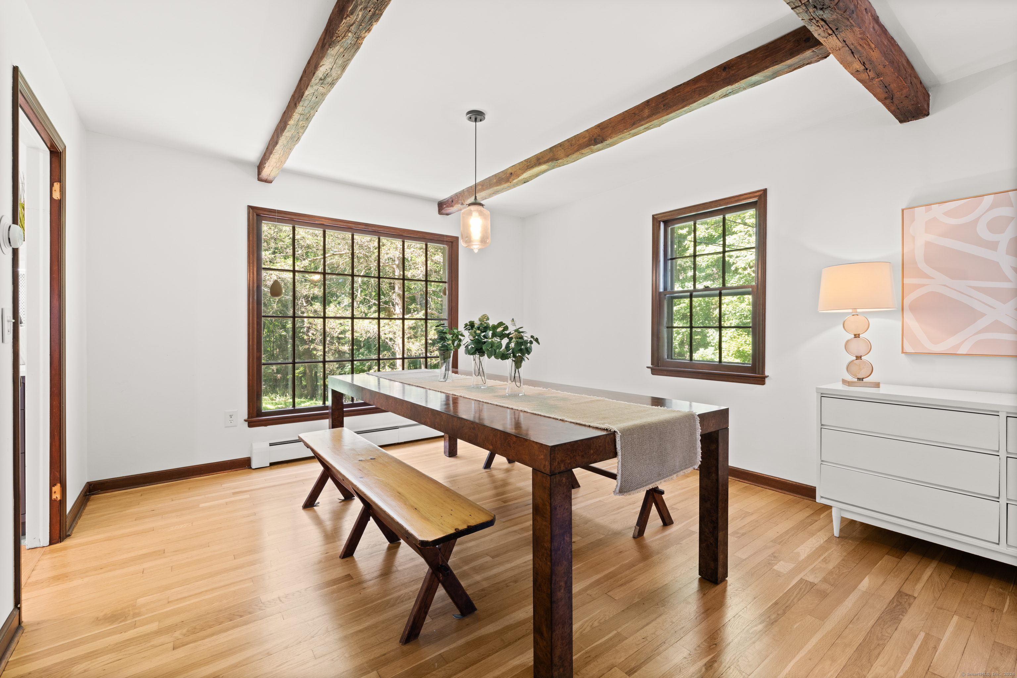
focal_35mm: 15
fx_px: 424
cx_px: 508
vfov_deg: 77.3
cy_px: 339
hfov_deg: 100.4
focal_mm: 15
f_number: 11
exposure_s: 1.6
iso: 250
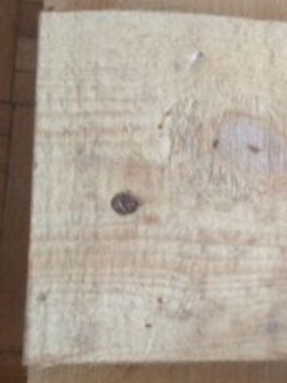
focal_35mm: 141
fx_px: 1559
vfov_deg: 14.0
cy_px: 136
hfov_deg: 9.9
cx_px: 523
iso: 50
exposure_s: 1/20
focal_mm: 4.12
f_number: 2.4
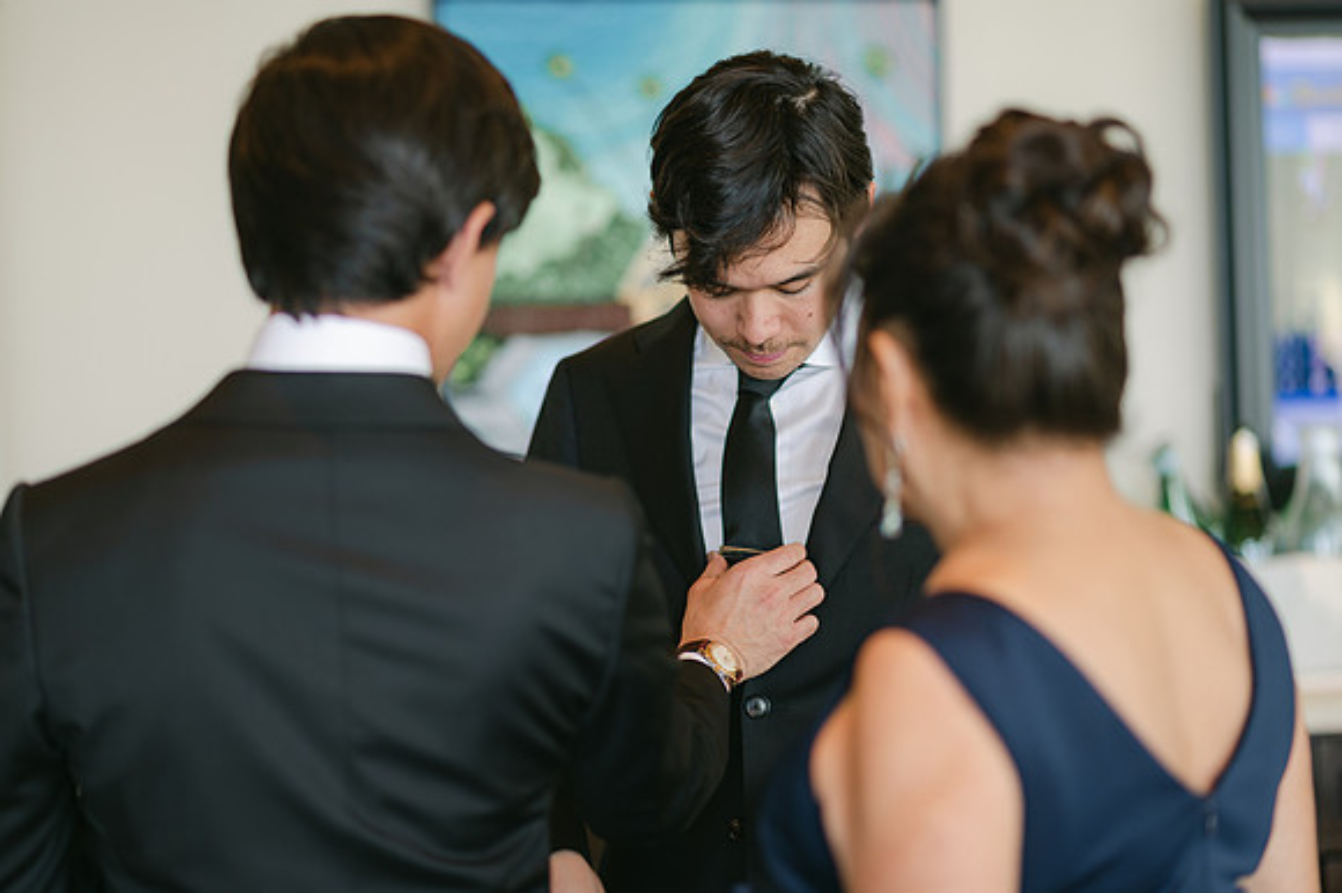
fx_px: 3226
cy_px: 438
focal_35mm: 87
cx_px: 658
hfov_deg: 23.5
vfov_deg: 15.8
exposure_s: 1/125
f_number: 2
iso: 160
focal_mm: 85
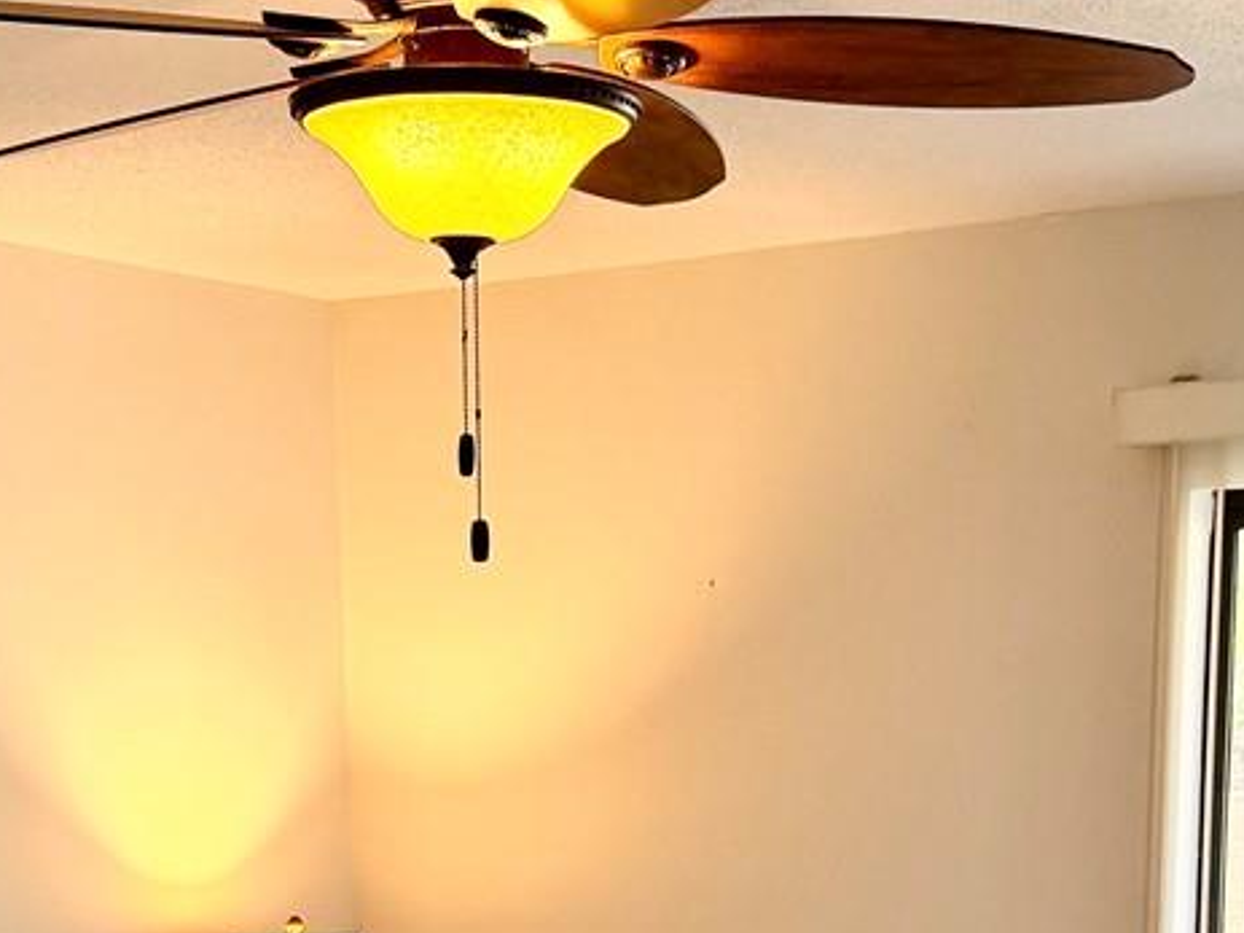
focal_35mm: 83
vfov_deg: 16.5
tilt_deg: -10.8
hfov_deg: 23.5
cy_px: 1309
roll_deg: +1.6
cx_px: 481
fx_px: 2982
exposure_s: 1/179
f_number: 1.78
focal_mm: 6.76
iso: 80
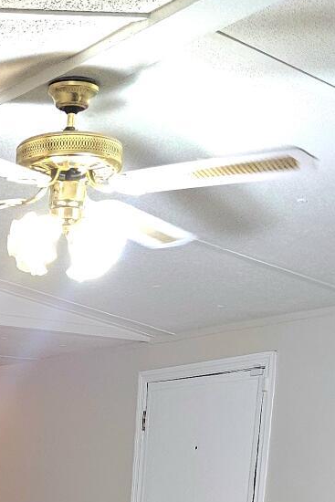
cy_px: 727
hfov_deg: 15.1
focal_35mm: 87
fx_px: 1214
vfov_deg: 20.4
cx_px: -89
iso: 1000
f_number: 1.7
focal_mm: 6.3
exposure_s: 1/244
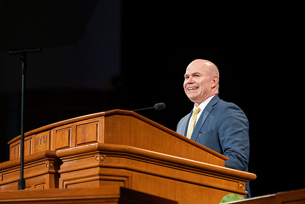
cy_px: 88
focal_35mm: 192
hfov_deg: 10.7
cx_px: 191
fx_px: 1624
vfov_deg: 7.2
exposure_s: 1/200
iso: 2500
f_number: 3.2
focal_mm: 150
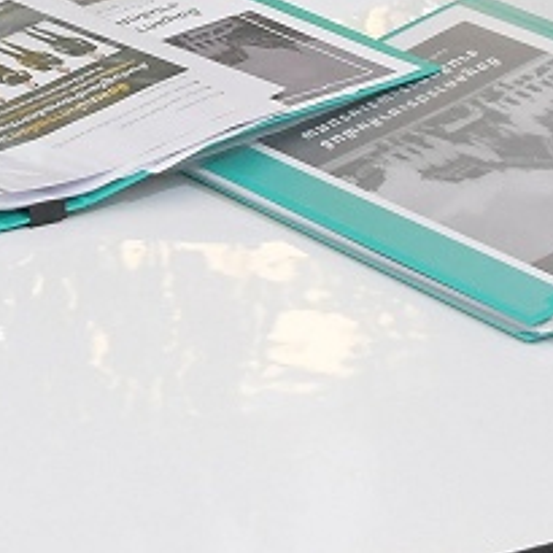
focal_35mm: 199
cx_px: -407
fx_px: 3597
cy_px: -316
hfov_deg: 8.5
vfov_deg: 8.6
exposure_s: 1/100
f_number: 5.6
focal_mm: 31
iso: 2500
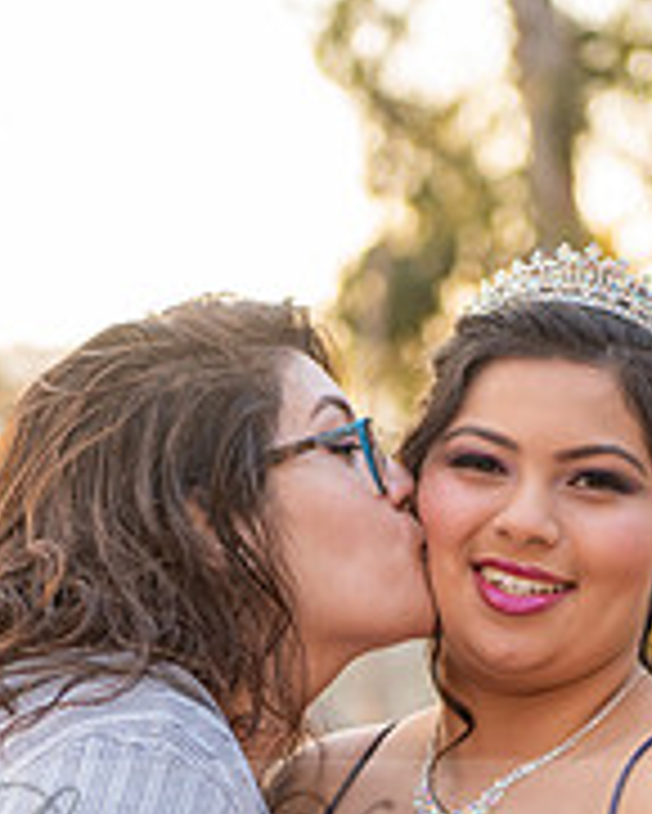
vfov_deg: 9.1
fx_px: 5061
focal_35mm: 210
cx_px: 274
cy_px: 866
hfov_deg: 7.4
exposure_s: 1/160
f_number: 3.2
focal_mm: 70
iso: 200
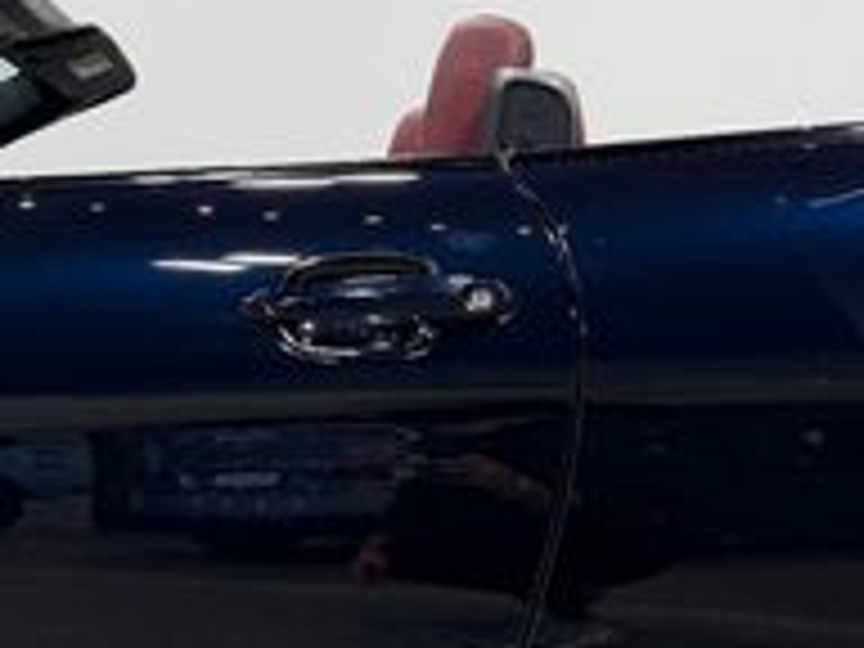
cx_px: 72
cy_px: 310
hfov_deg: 23.7
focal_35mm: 80
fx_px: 1997
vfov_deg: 18.4
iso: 64
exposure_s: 1/171
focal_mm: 6.76
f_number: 1.78
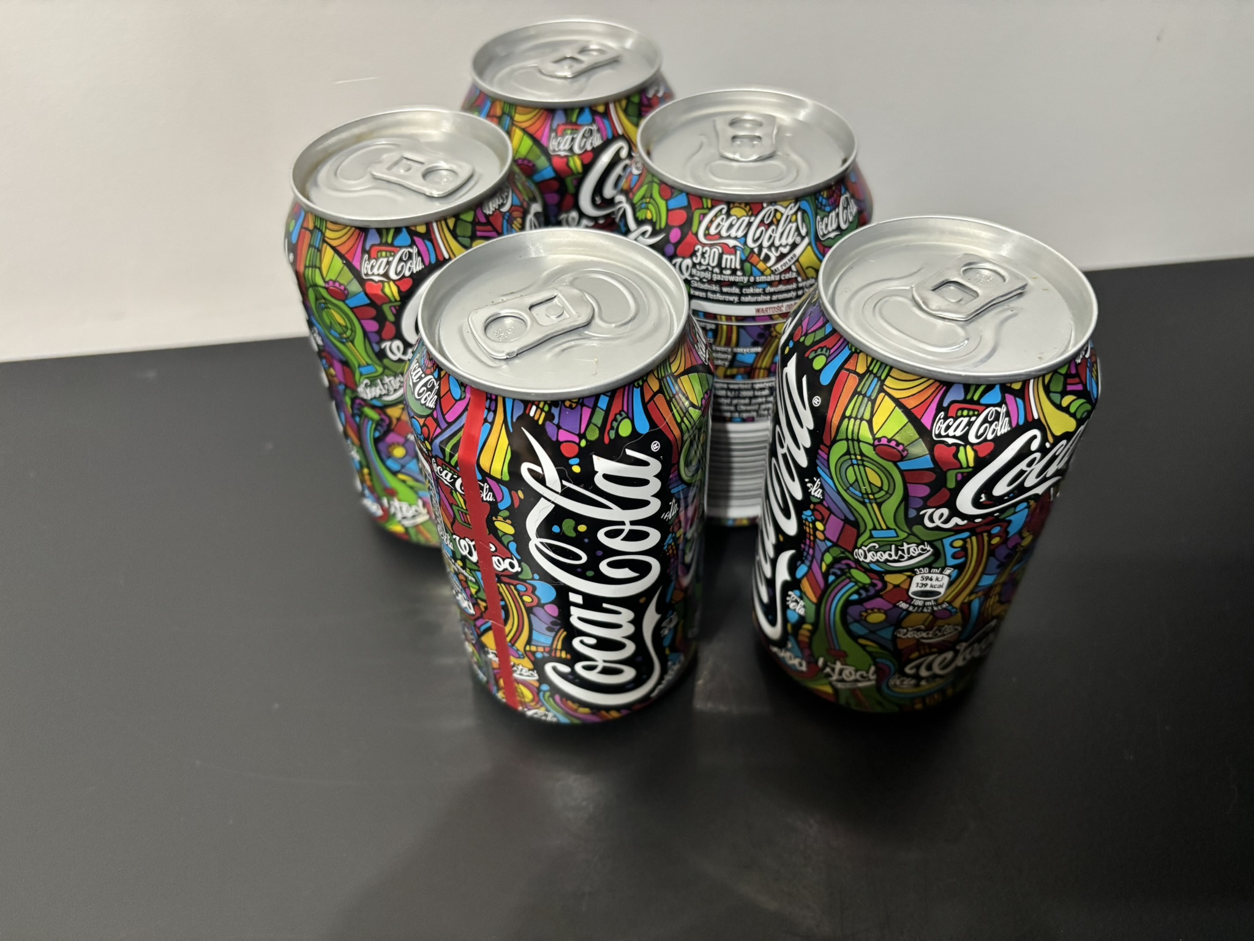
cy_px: 470
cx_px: 627
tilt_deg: -45.8
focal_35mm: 26
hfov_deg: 67.3
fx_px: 942
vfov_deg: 53.1
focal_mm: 5.96
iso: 640
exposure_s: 1/30
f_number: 1.6
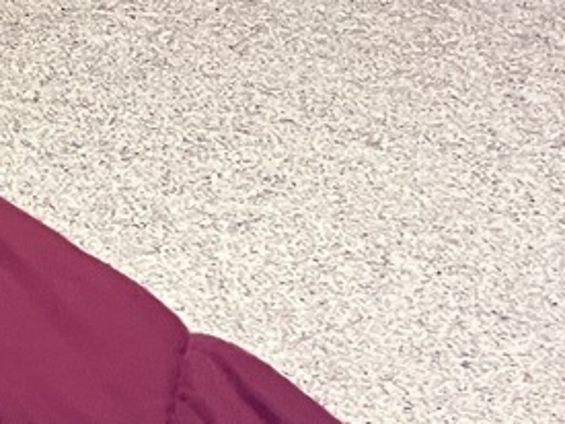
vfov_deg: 9.5
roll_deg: +1.7
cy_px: -638
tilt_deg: -4.4
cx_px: -290
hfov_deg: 13.6
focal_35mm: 136
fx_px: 2219
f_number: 1.6
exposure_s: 1/60
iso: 500
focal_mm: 5.1
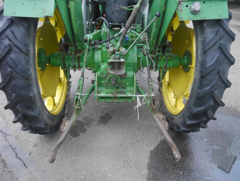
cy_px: 90
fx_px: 194
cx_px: 120
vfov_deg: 49.8
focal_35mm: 28
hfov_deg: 63.4
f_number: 3.5
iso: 1250
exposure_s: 1/60
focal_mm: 14
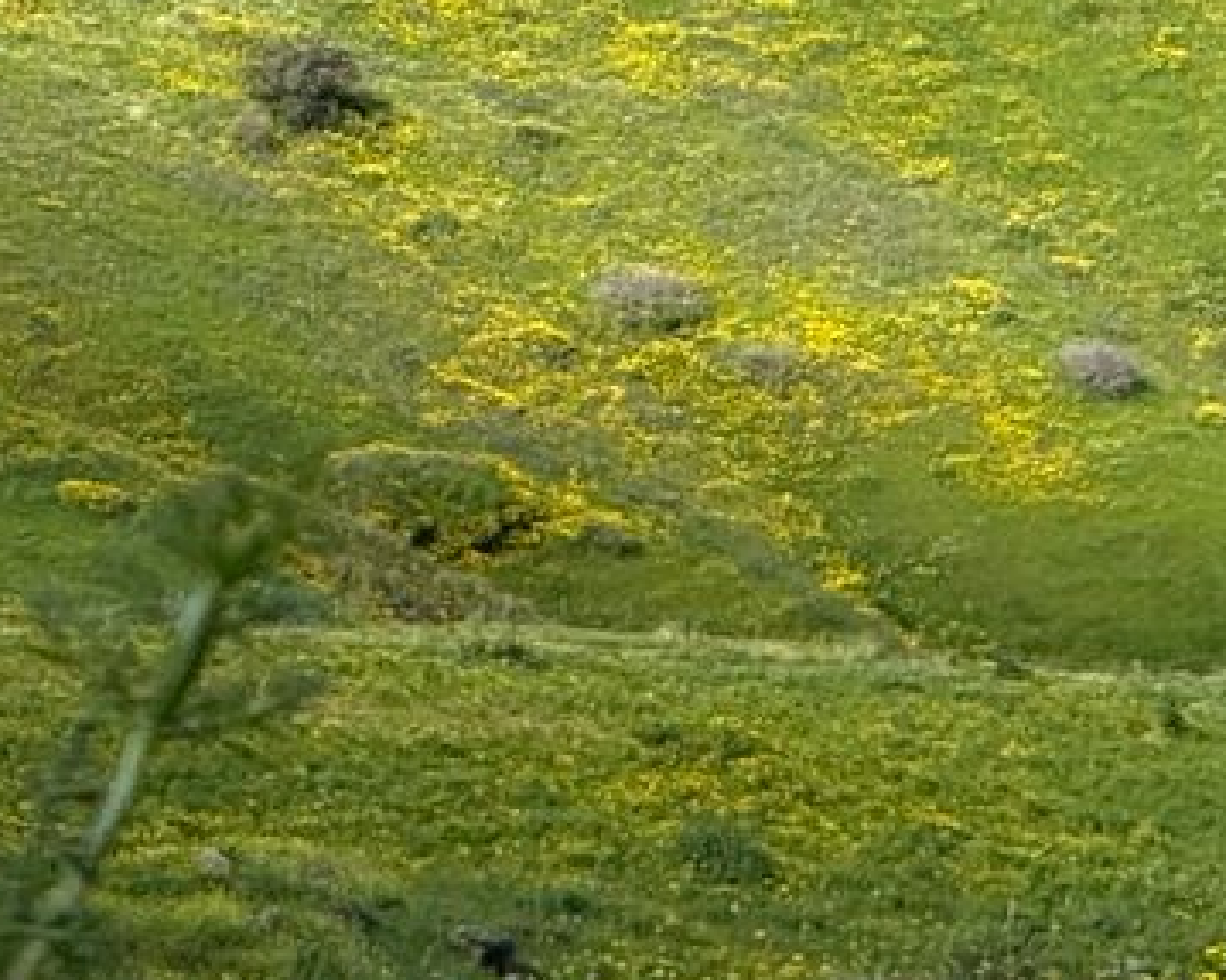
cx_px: 290
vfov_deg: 3.1
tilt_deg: -6.8
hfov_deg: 4.0
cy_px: -876
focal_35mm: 489
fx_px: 17738
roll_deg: +2.0
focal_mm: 15.66
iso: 50
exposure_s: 1/1513
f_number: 2.8
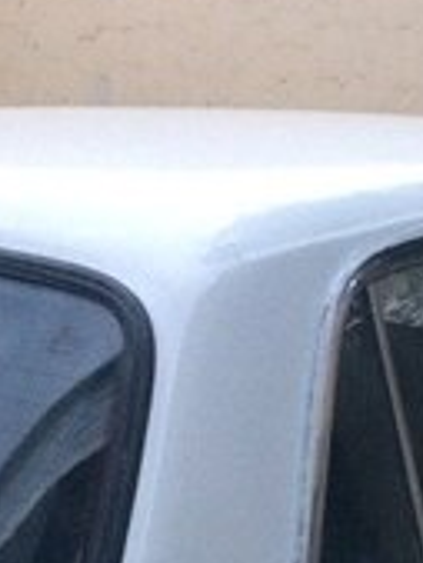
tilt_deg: -29.2
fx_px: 1383
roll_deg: -1.2
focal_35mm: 85
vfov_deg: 20.5
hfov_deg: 16.2
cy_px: 776
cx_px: 586
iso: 320
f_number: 2.2
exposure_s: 1/33
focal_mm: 4.15
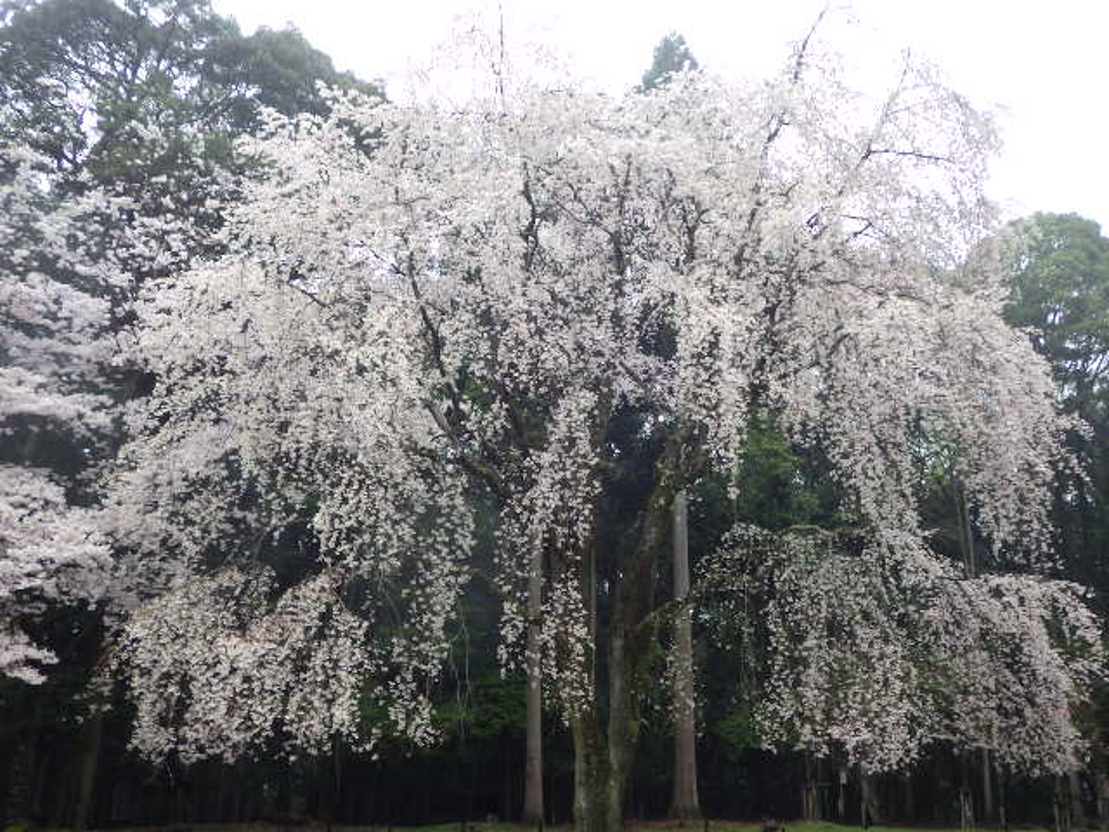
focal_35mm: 33
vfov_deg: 42.9
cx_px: 554
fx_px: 1057
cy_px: 416
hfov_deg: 55.4
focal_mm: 5.9
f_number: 3.3
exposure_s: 1/100
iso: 125
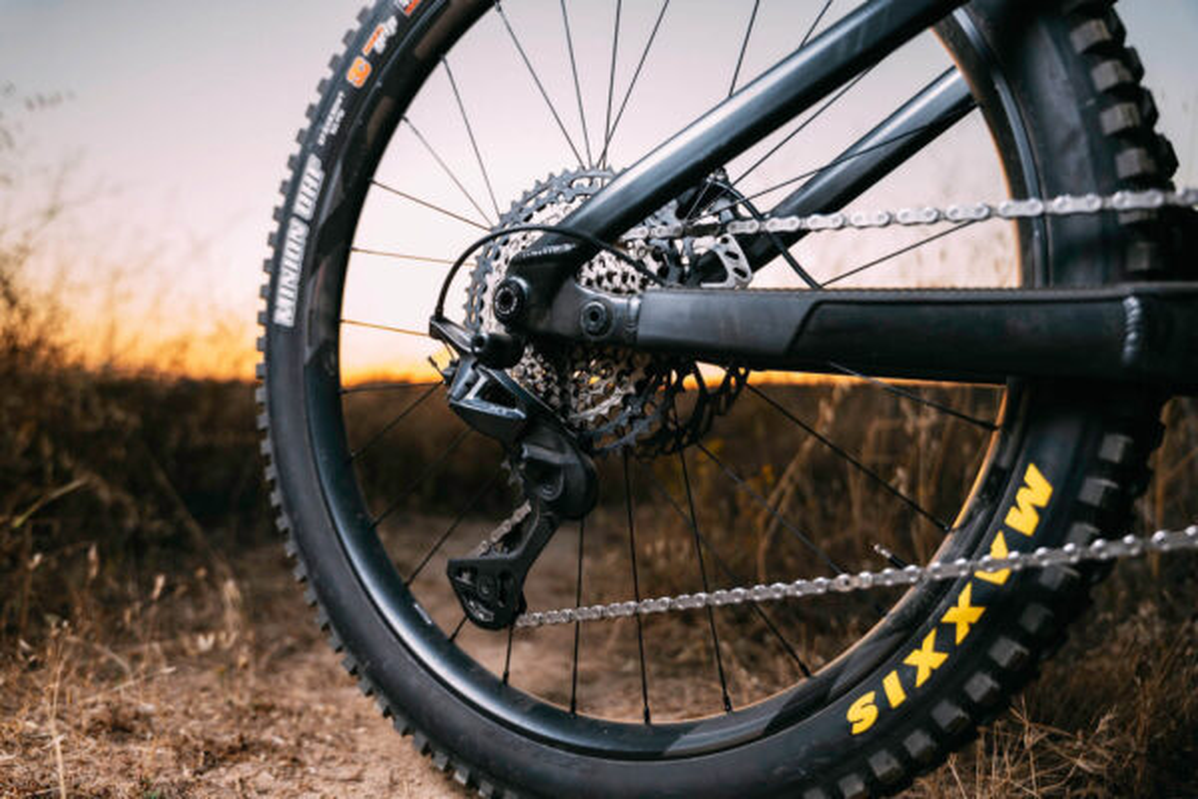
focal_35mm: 29
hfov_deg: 63.7
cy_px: 400
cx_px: 599
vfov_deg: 45.0
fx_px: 965
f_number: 2.8
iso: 50
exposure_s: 1/125
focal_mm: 29
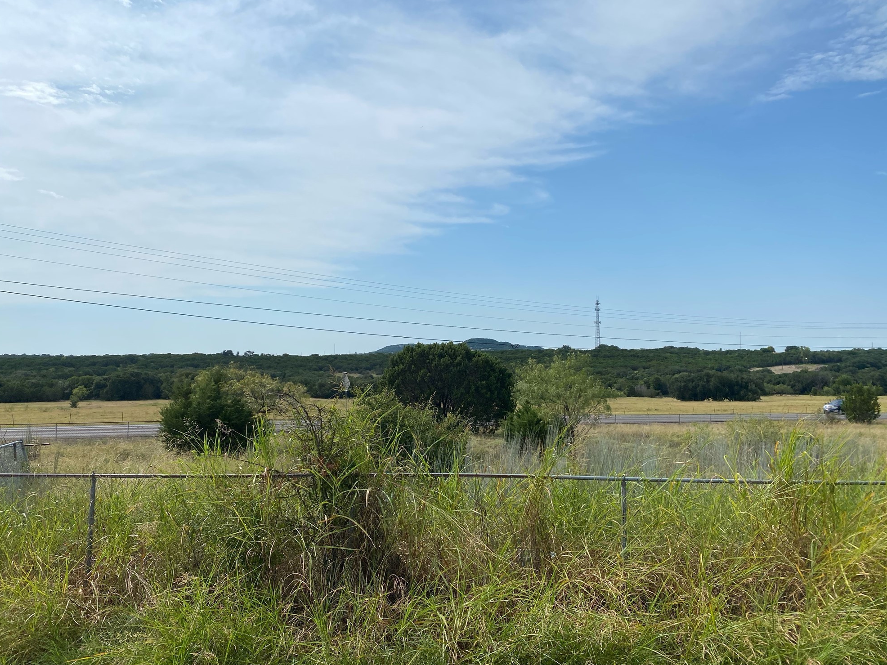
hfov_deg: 65.3
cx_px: 441
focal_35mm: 27
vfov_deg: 51.4
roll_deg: -2.7
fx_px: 692
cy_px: 339
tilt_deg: +4.2
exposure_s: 1/7194
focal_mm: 4.25
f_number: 1.8
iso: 32
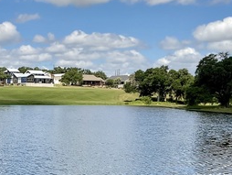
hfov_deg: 25.4
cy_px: 105
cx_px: 4
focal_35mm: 73
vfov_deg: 20.2
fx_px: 490
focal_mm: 3
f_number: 1.8
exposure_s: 1/2667
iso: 16
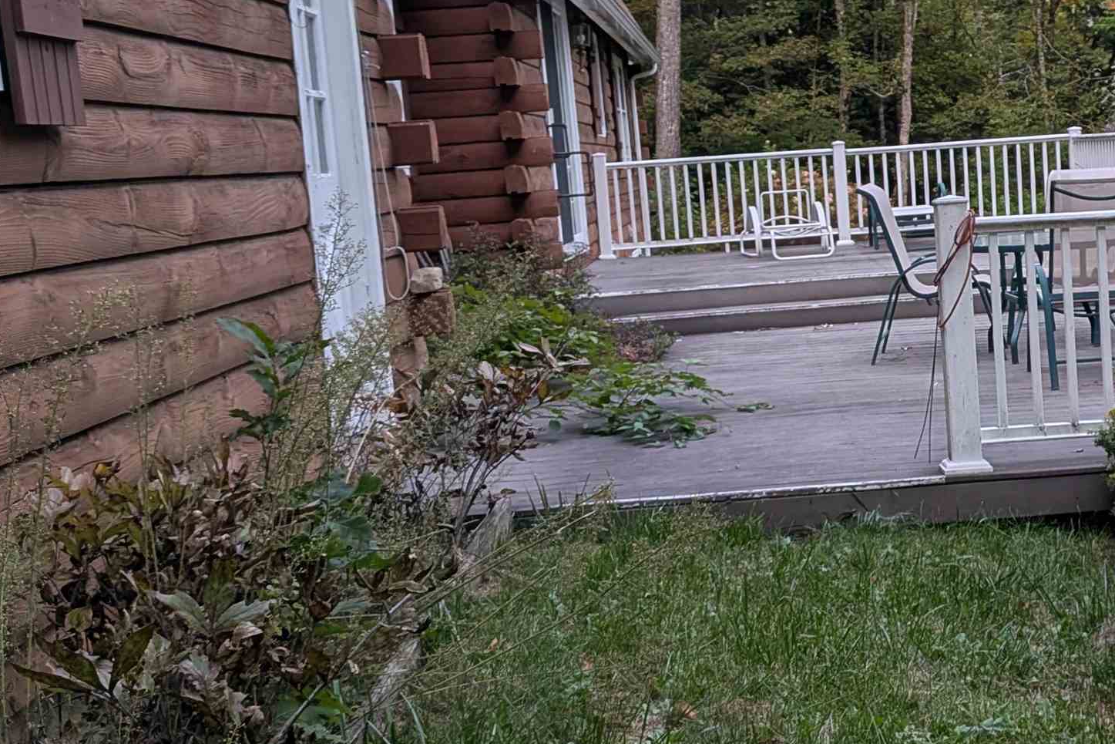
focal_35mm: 53
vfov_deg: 25.5
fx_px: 1642
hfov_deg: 35.7
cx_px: 956
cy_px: 306
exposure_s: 1/62.9
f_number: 1.7
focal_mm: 4.53
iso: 43
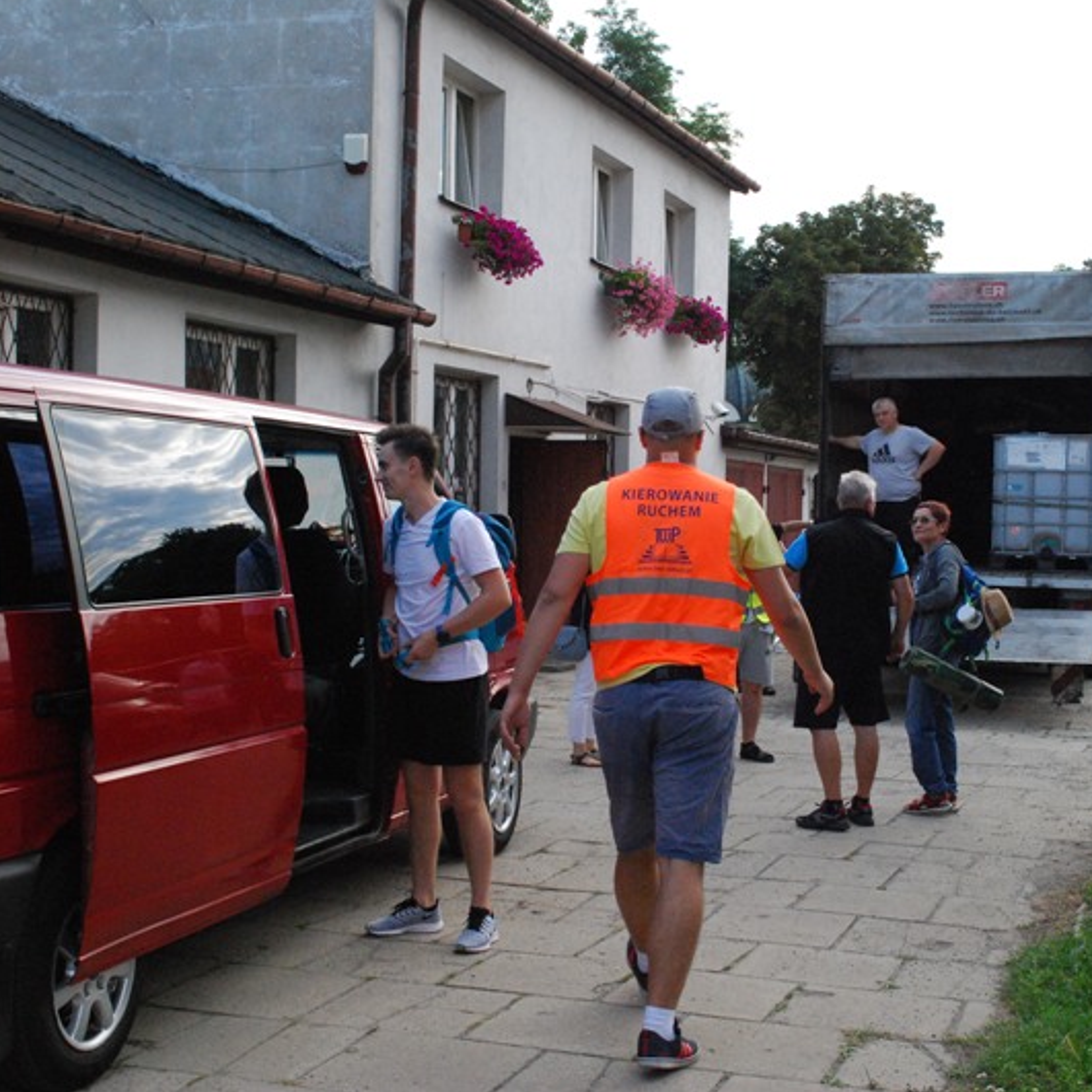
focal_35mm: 50
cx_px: 656
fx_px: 1785
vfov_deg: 34.0
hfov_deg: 33.9
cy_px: 545
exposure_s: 1/500
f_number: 11
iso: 1600
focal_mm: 26
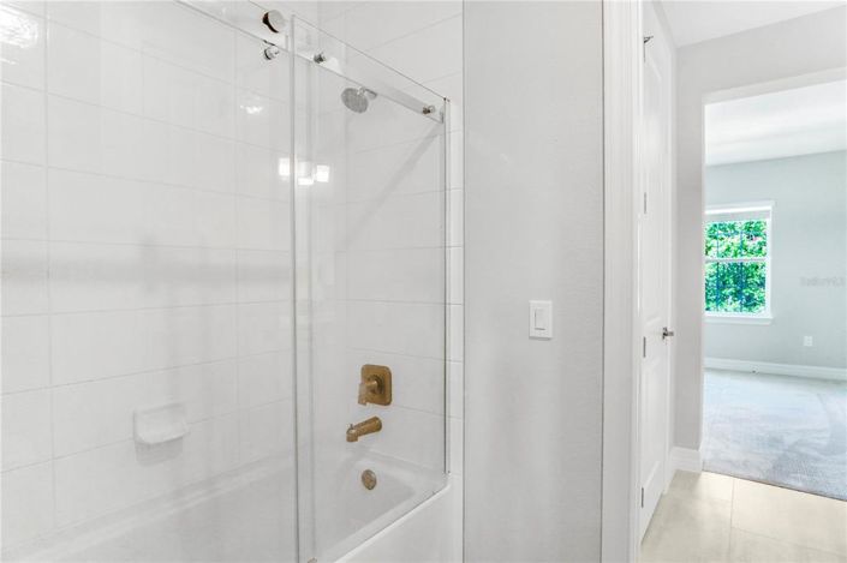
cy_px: 282
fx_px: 423
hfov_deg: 90.0
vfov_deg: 67.3
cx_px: 424
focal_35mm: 18
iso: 640
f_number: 3.2
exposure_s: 1/80
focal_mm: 12
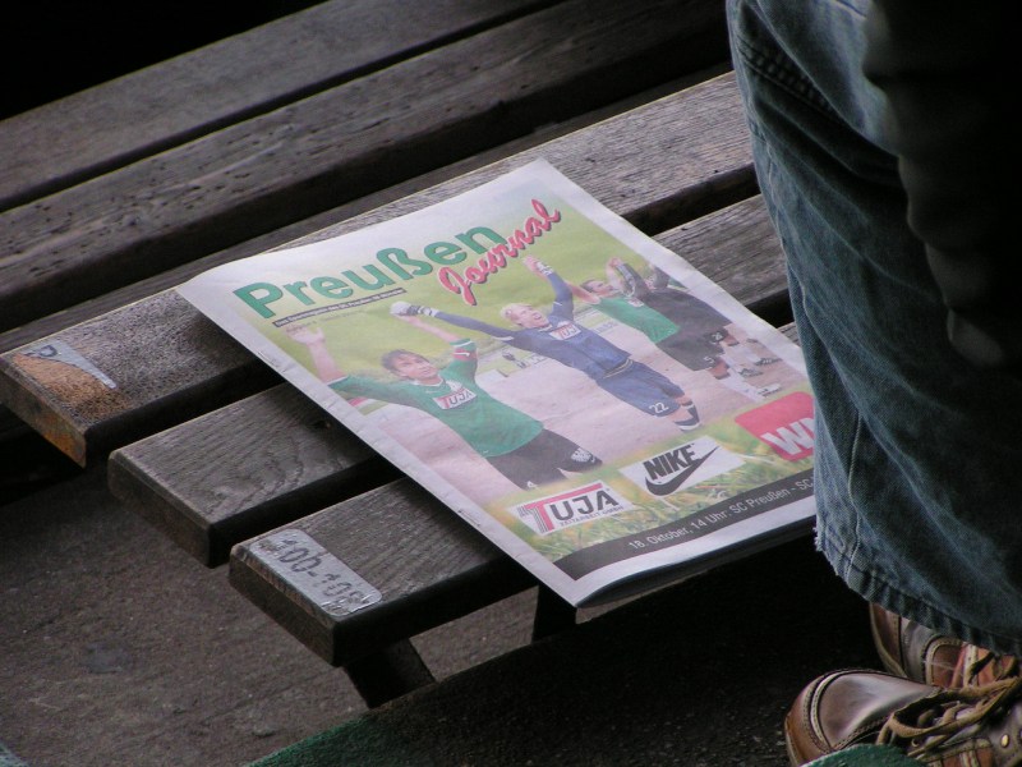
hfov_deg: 7.6
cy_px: 384
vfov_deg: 5.7
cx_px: 511
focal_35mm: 259
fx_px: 7647
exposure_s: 1/320
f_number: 3.5
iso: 200
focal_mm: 39.6
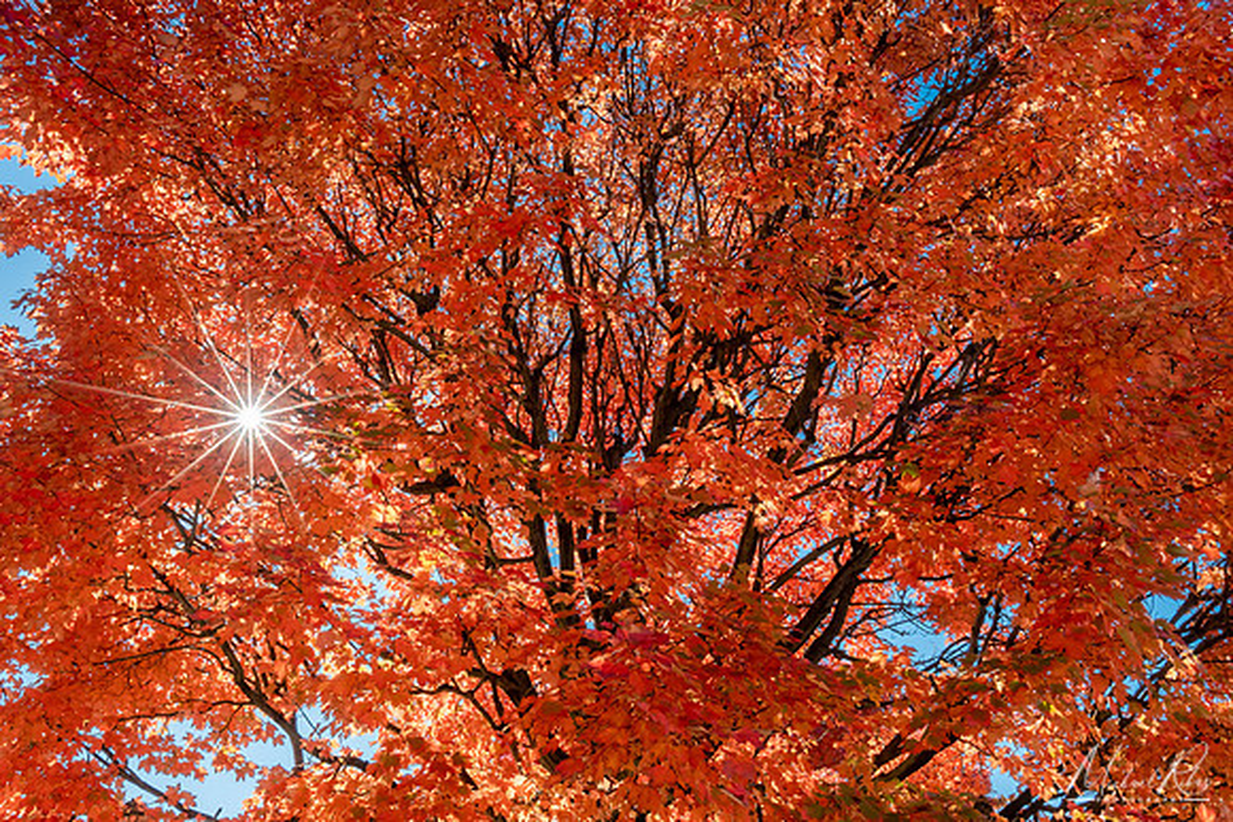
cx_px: 616
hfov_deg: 61.9
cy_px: 411
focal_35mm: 30
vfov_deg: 43.6
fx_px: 1028
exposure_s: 1/100
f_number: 16
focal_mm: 20
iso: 400
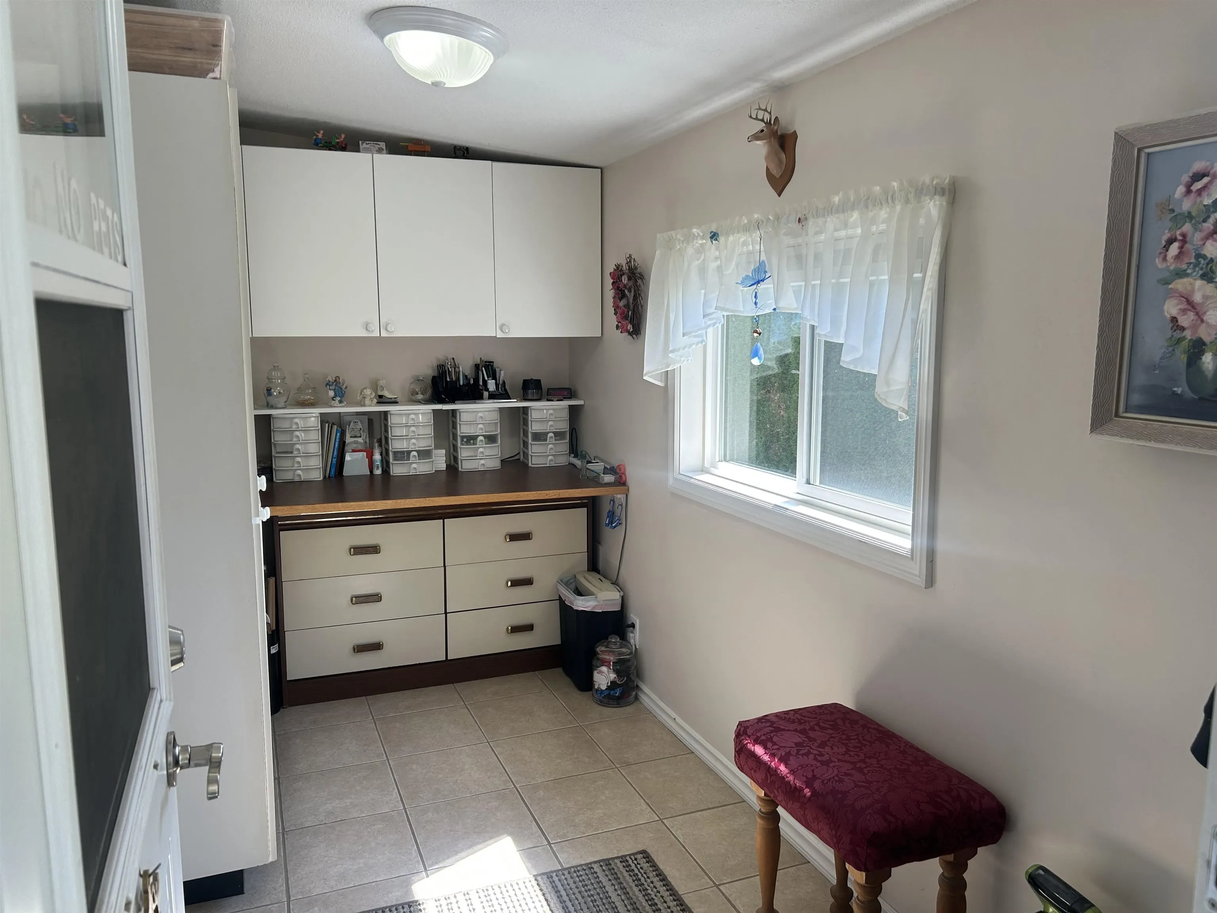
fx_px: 914
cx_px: 608
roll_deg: +0.3
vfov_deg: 53.1
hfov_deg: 67.3
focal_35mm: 26
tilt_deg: -7.6
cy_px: 456
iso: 40
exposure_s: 1/178
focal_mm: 5.7
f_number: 1.5
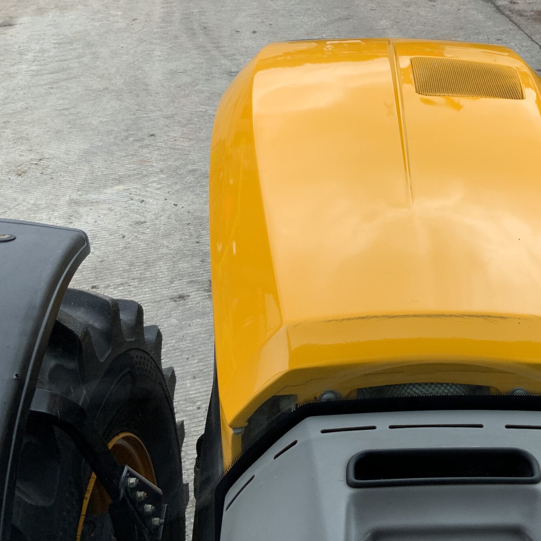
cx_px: 425
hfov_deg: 33.8
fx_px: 866
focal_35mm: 49
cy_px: 222
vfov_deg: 34.6
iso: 16
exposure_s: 1/599
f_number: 1.8
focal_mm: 3
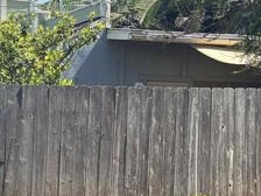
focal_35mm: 119
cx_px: -186
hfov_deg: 14.8
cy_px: 293
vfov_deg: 11.9
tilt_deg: -6.5
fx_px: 897
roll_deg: -0.1
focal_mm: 5.96
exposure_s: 1/1164
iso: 50
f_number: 1.6
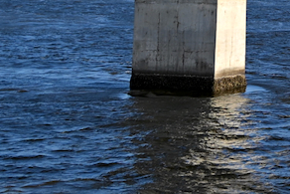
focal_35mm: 148
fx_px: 1193
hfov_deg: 12.0
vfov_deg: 9.0
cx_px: 621
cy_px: -101
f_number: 5.6
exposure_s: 1/125
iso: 100
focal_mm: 24
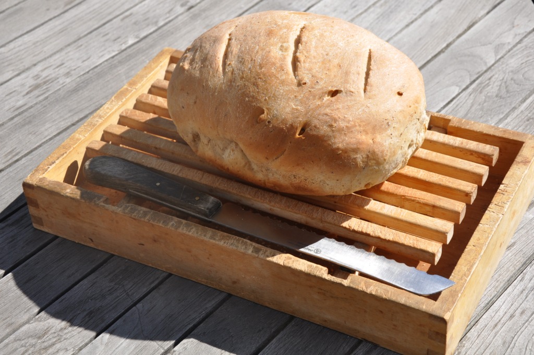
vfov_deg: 18.9
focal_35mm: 72
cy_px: 178
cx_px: 267
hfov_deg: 28.1
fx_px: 1067
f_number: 9
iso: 200
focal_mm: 48
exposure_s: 1/320
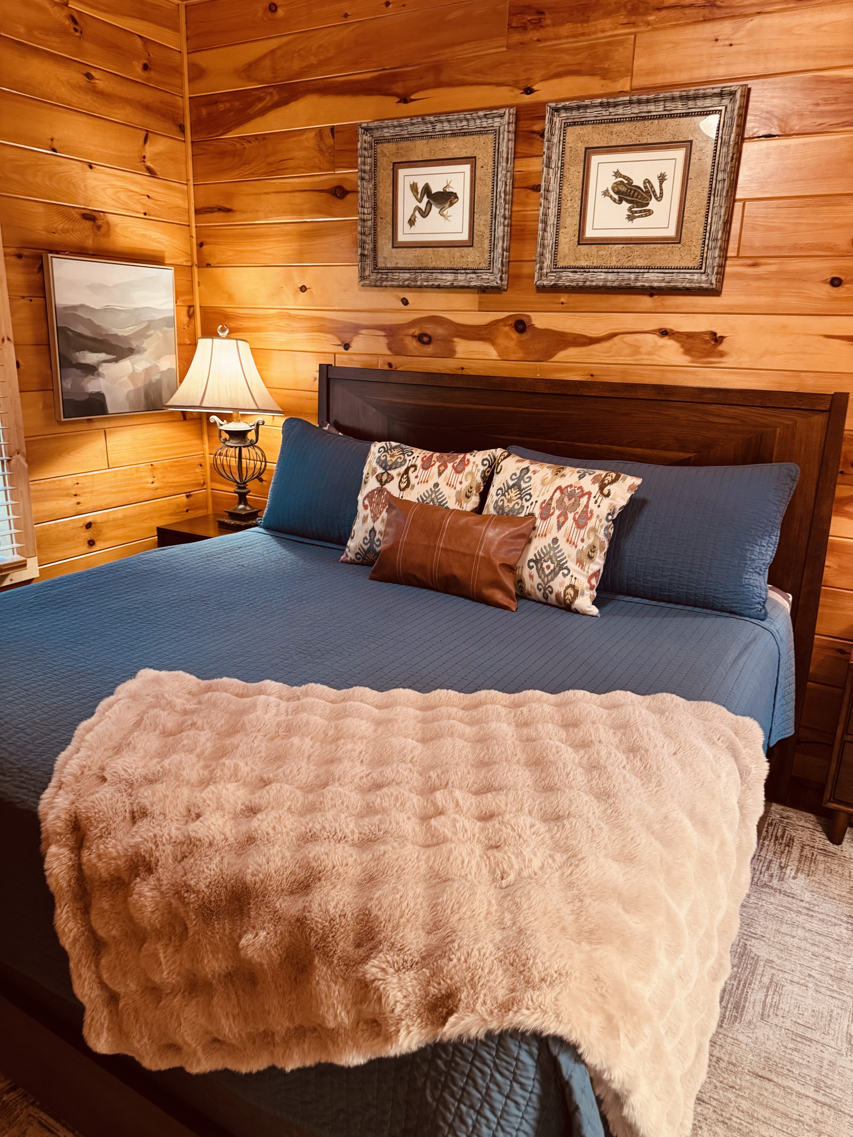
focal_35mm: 24
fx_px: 789
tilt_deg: -17.0
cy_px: 568
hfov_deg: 56.8
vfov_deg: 71.6
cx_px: 426
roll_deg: -1.5
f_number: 1.78
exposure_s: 1/60
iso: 500
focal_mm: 6.76
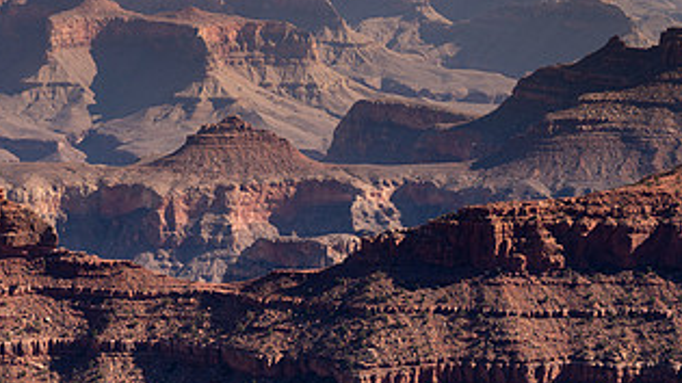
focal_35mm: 120
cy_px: 277
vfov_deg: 10.1
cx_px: 180
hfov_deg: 17.8
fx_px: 2170
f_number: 8
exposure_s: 1/1000
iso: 400
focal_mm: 62
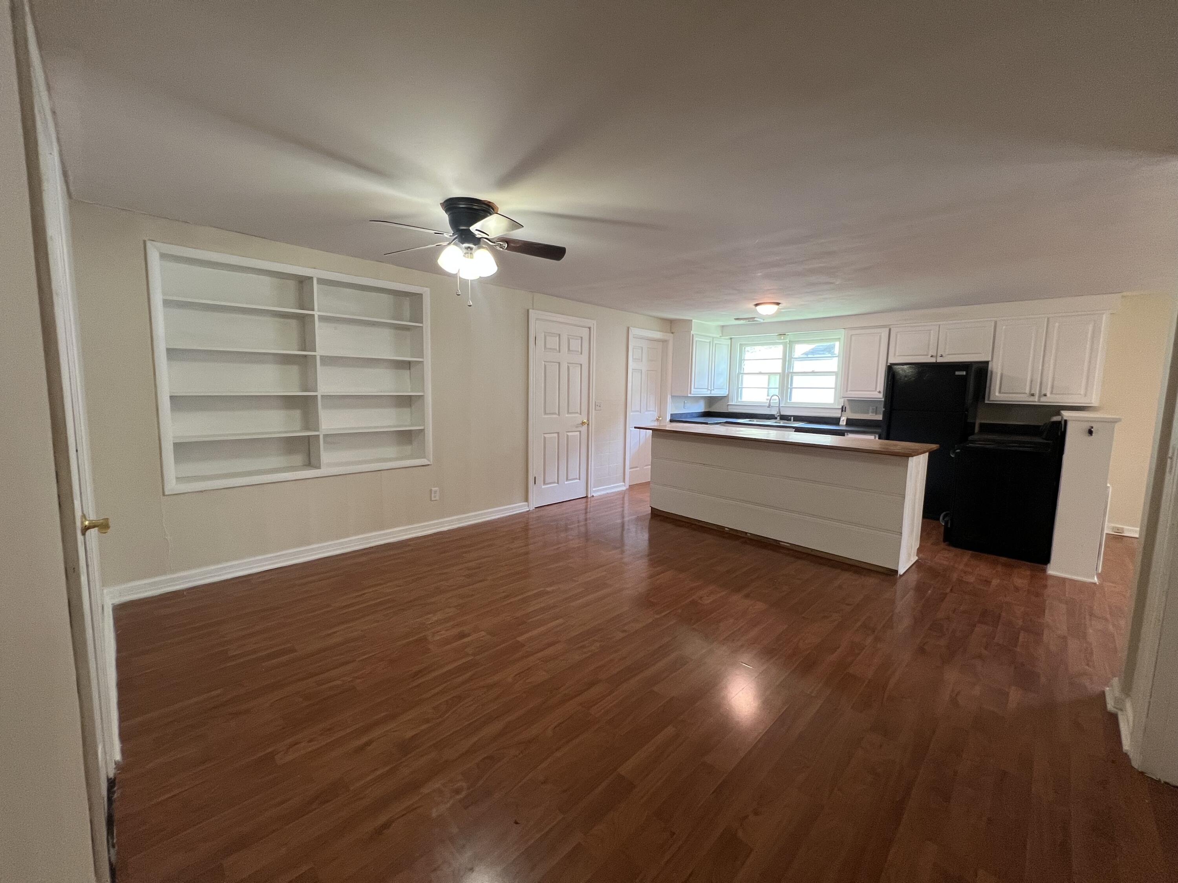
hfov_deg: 106.2
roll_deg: -0.2
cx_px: 589
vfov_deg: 89.9
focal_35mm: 13
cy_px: 442
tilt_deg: -6.3
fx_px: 442
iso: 200
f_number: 1.8
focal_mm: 1.57
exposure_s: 1/60
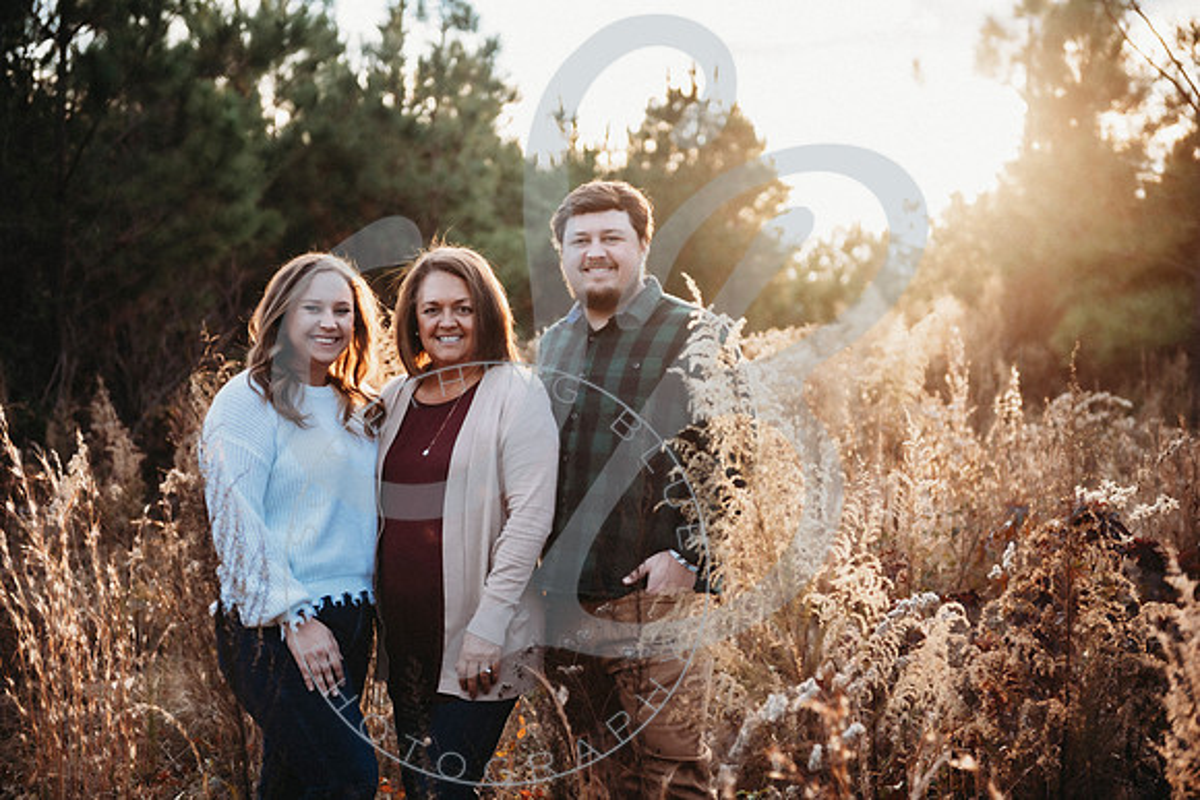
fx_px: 2067
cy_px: 400
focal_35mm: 62
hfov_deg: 32.4
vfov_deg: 21.9
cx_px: 600
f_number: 2.8
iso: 100
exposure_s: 1/160
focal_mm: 62
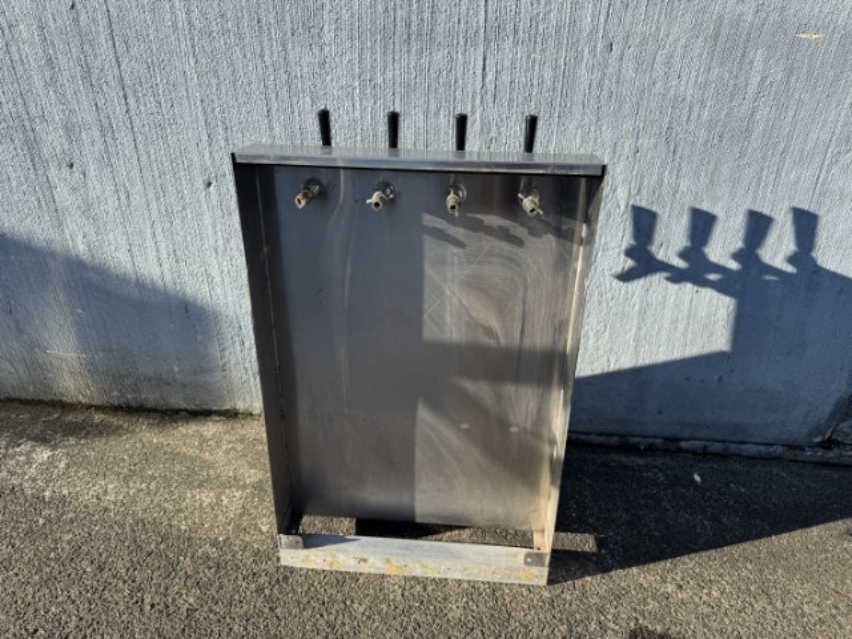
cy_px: 320
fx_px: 591
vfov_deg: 56.8
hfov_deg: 71.6
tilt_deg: -27.2
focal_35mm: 24
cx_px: 426
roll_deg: -0.1
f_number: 1.78
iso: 80
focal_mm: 6.76
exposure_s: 1/2105
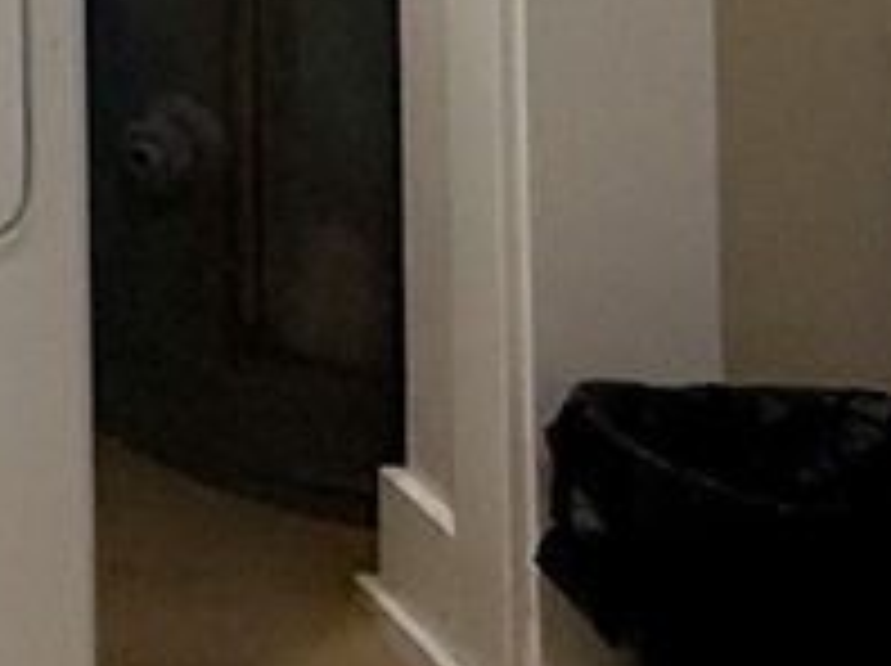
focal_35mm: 102
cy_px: -702
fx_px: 2622
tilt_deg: -2.0
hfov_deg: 14.3
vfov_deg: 12.6
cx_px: -1130
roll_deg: +1.3
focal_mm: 2.22
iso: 125
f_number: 2.2
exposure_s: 1/120
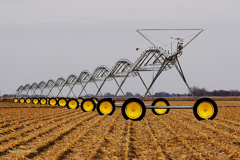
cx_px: 120
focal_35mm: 315
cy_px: 80
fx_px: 2100
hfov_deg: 6.5
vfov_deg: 4.4
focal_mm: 210
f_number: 8
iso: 100
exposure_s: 1/400
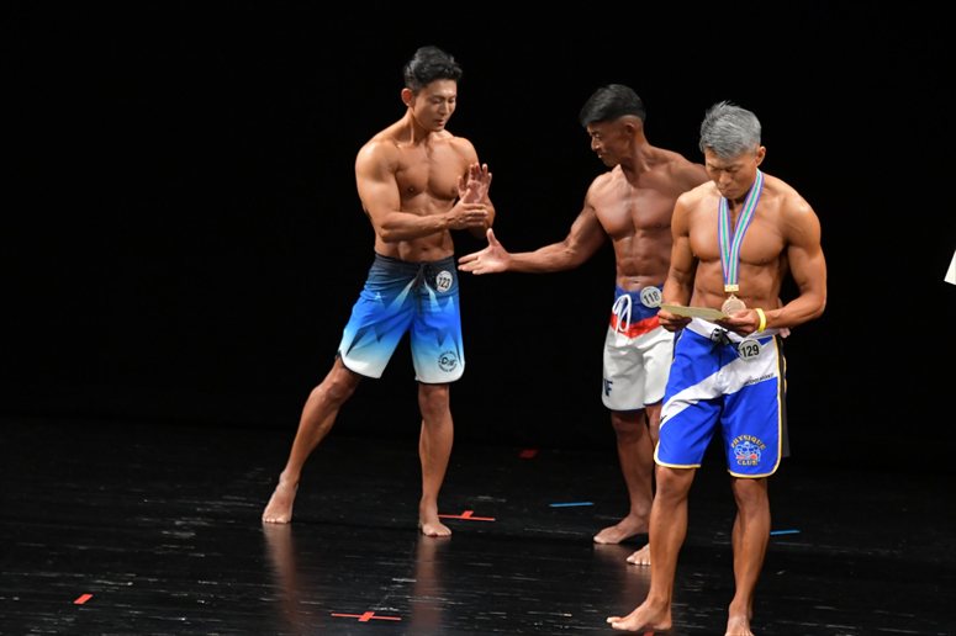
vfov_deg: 4.8
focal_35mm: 285
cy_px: 318
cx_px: 478
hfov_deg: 7.2
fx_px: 7565
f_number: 5.6
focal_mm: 190
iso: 3200
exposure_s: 1/400
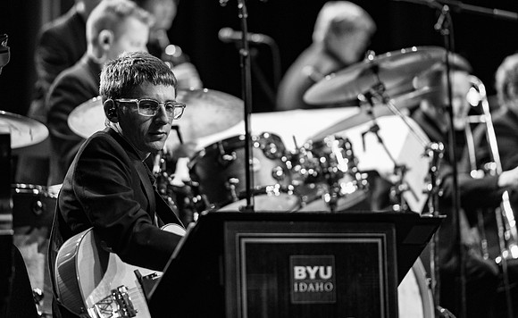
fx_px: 2876
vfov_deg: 6.3
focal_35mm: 205
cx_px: 259
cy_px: 146
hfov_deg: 10.3
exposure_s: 1/500
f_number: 2.8
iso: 5000
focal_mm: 200
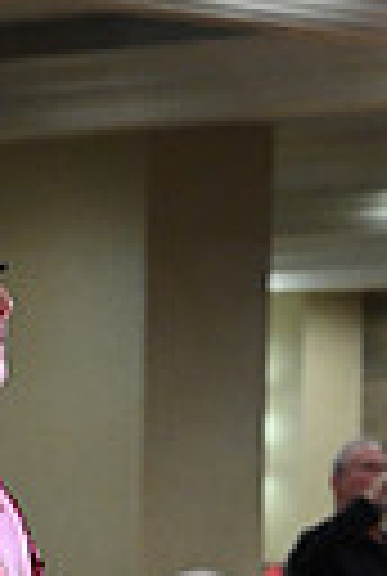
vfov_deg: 6.4
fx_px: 5068
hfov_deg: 4.4
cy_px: 990
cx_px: 403
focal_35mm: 316
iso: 5000
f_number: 5.6
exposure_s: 1/320
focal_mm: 70
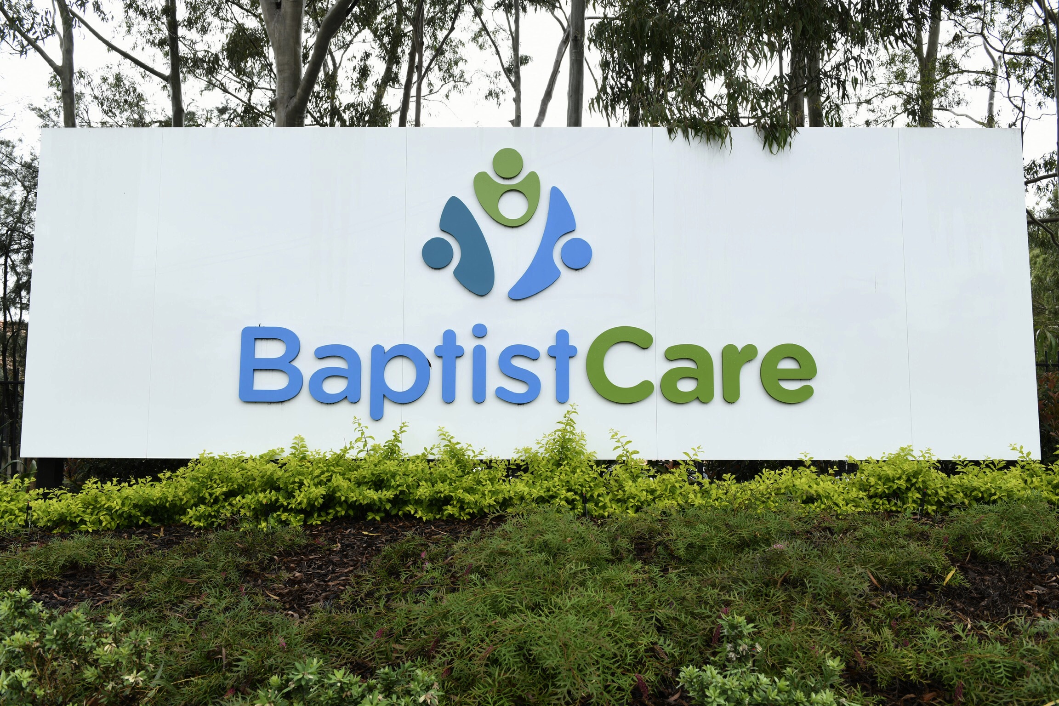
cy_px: 353
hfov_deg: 60.3
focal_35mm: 31
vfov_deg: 42.3
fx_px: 912
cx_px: 530
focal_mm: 31
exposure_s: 1/250
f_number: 8
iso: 400
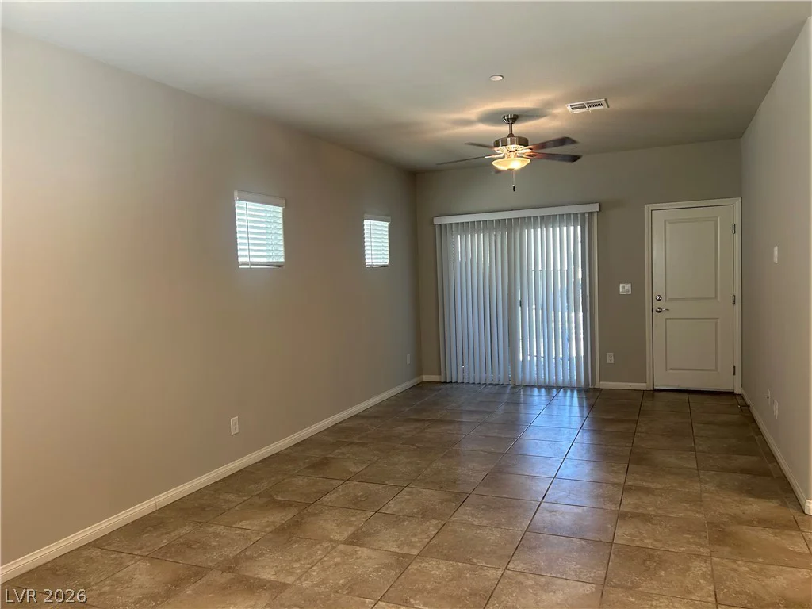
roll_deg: +2.5
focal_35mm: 26
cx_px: 406
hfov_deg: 67.3
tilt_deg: -1.4
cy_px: 304
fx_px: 610
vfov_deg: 53.1
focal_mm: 5.7
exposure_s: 1/60
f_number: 1.5
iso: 80
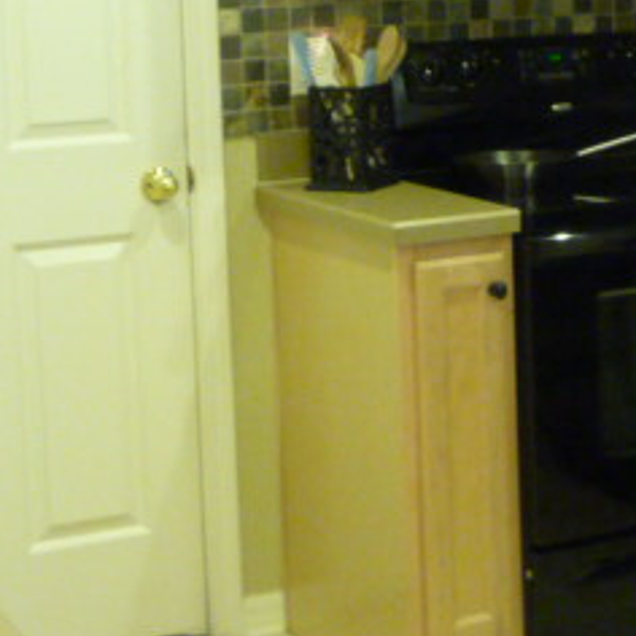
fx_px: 1996
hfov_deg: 17.8
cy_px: 102
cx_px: 582
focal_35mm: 96
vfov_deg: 17.9
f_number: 3.3
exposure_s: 1/8
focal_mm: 4.7
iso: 400
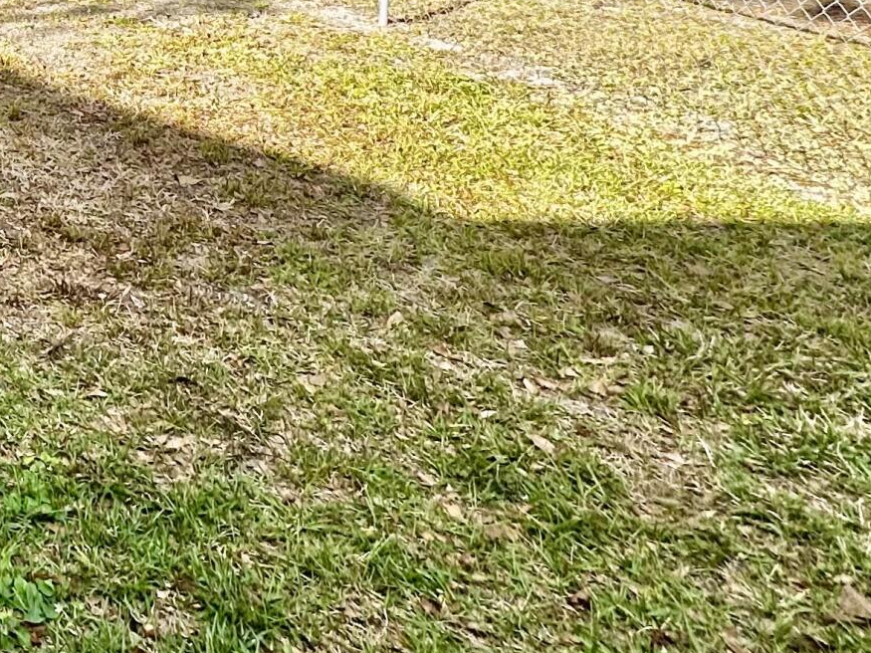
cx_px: -414
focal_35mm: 48
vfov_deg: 25.9
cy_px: -198
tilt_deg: -2.7
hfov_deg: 27.9
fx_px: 1208
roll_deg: -0.2
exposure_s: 1/333
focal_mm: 2.22
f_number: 2.2
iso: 40
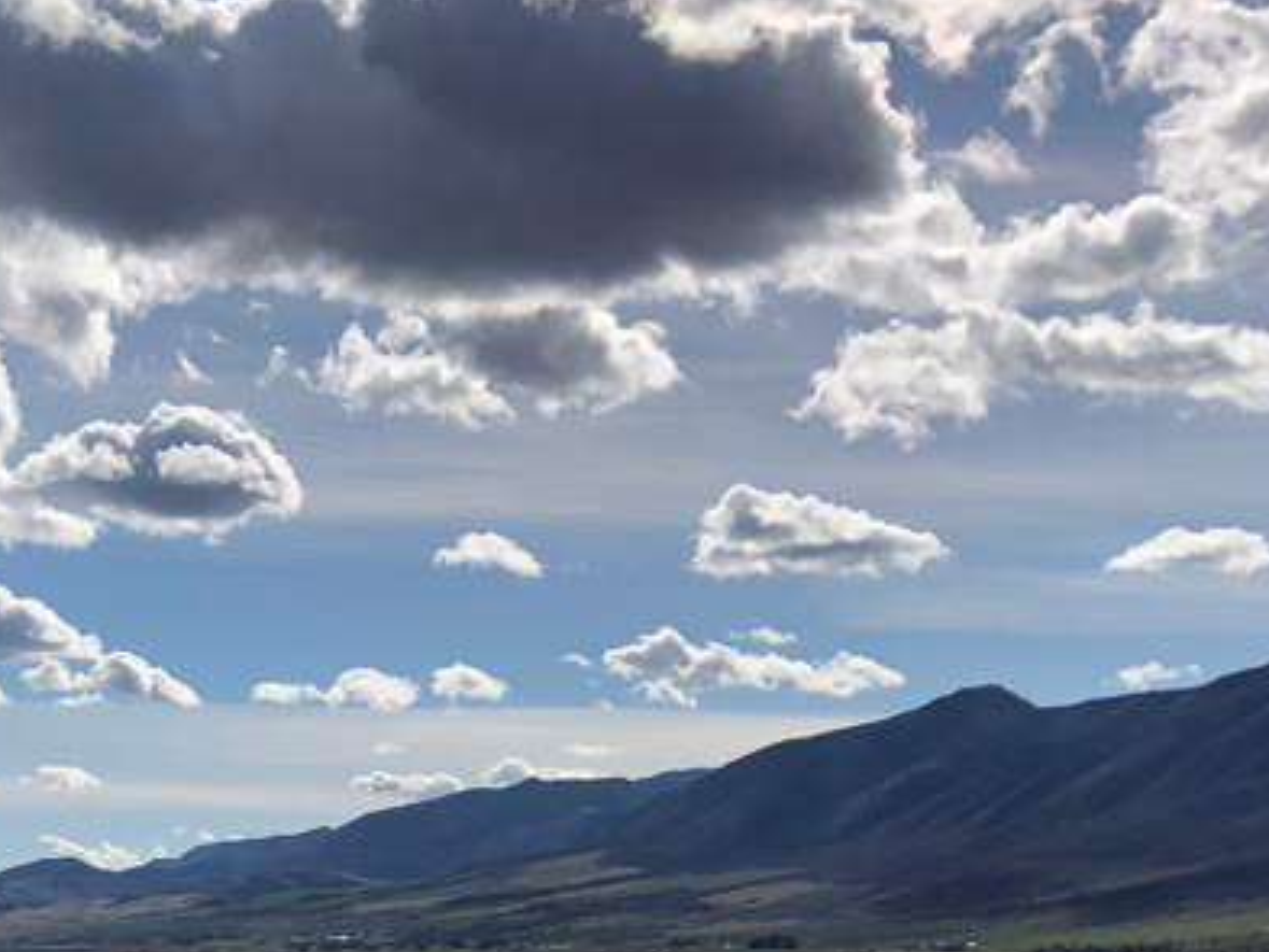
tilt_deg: -0.5
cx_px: 6
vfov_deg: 19.4
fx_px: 2677
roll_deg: -2.0
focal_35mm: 73
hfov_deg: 25.4
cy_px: 1026
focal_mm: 3.99
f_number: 1.8
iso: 25
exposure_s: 1/6024
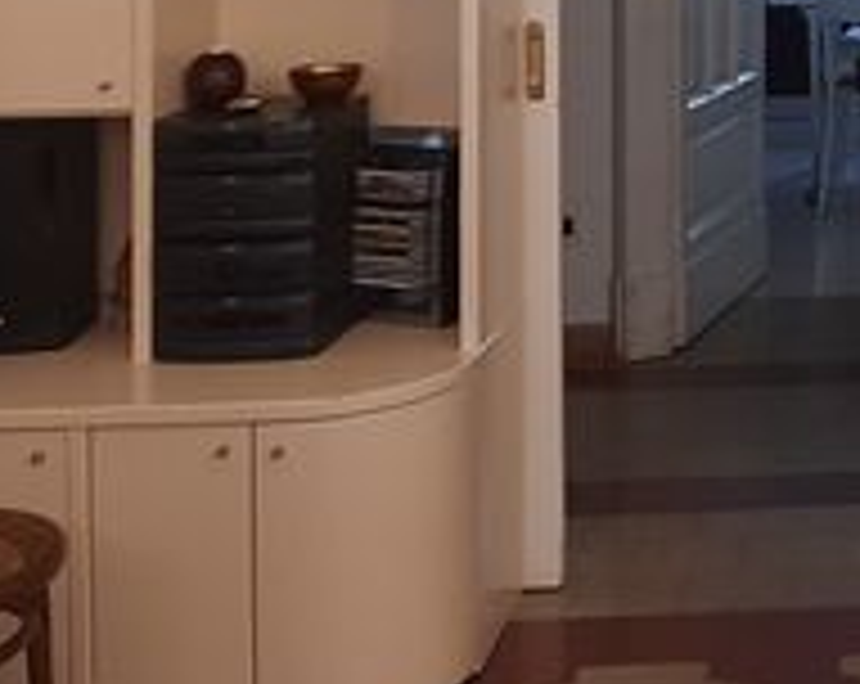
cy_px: -274
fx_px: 2108
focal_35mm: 83
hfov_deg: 21.2
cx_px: 1081
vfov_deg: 17.0
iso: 160
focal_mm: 3.93
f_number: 1.7
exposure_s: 1/25
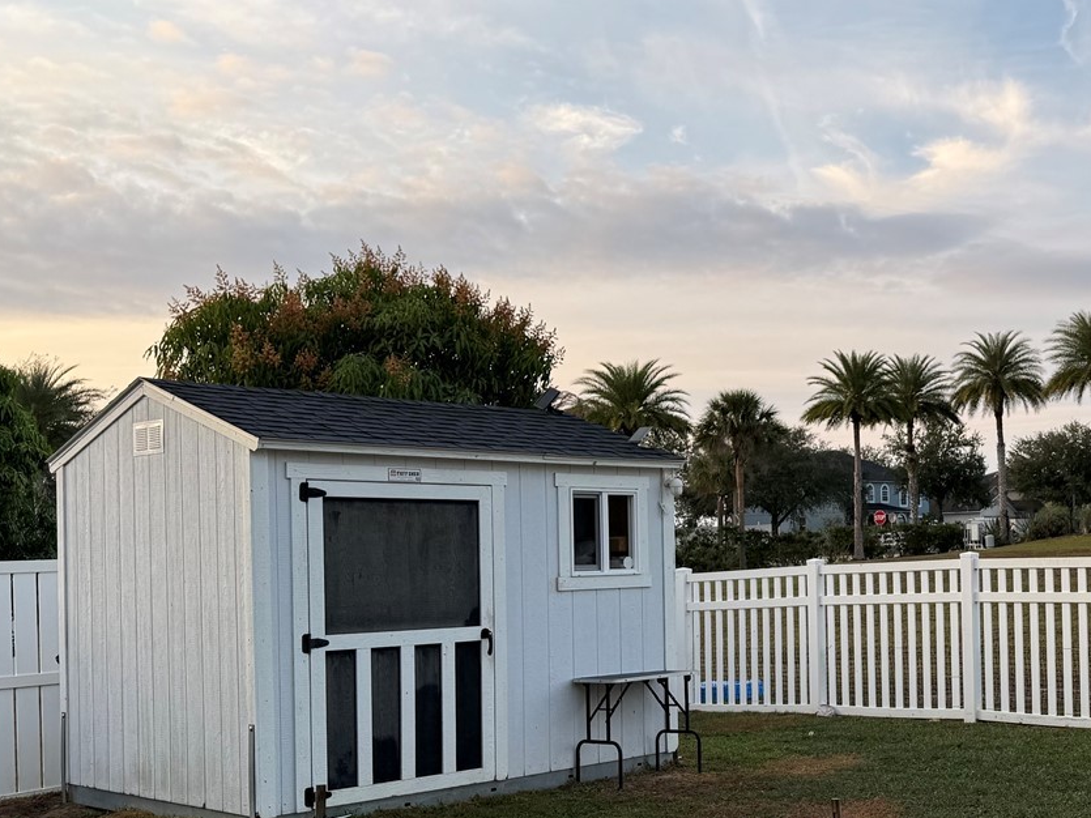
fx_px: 1450
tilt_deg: +0.1
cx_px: 926
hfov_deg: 39.1
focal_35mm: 46
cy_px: 533
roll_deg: +1.0
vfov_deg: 31.3
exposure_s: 1/888
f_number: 1.78
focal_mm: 6.76
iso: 80
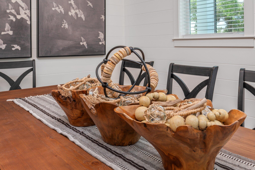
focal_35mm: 30
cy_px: 85
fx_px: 212
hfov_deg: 62.0
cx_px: 128
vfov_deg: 43.5
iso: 200
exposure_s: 1/30
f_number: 9
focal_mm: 30
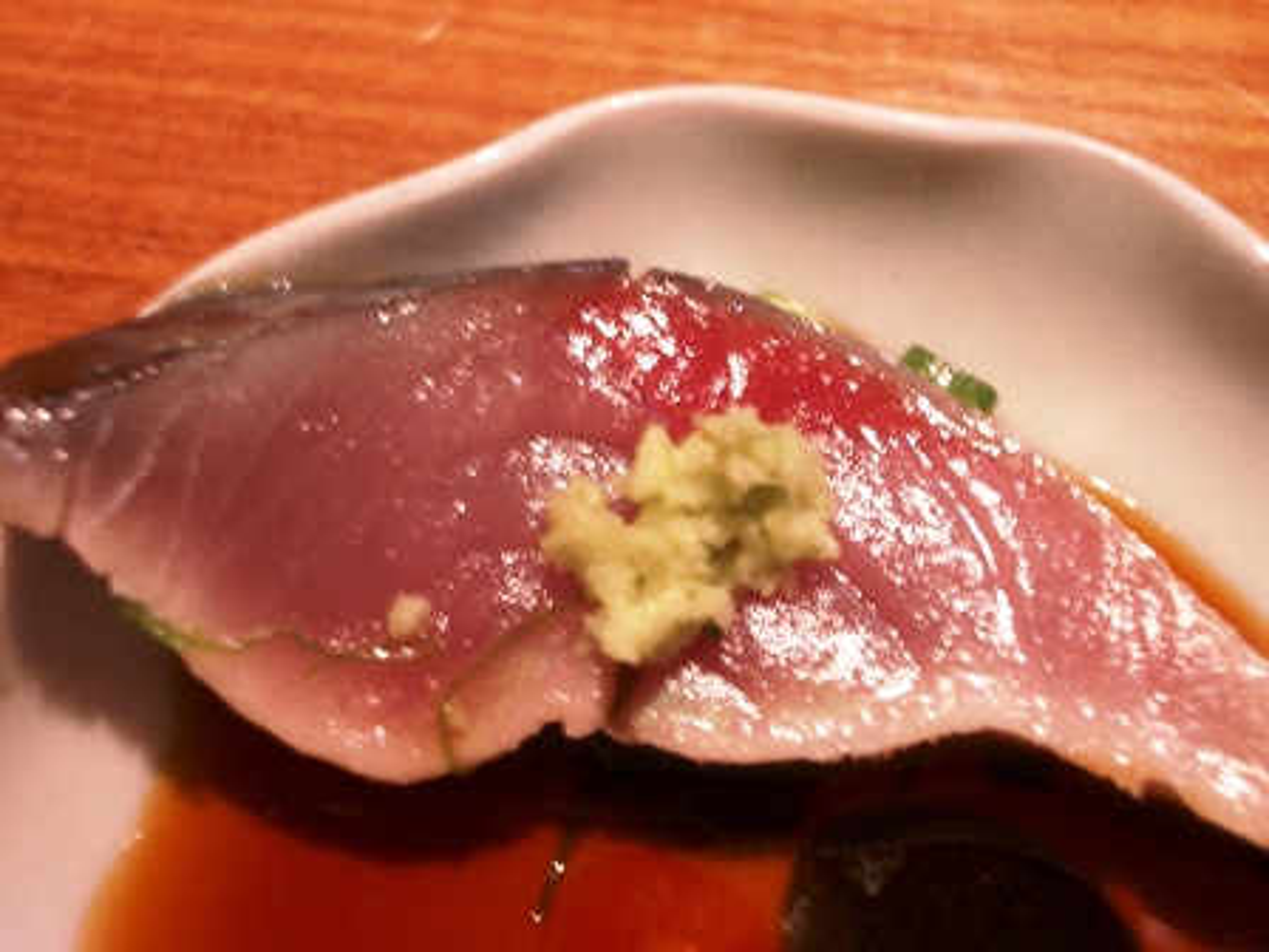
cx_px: 634
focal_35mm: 62
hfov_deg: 31.2
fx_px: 2273
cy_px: 476
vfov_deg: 23.7
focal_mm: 10.2
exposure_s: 1/8
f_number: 3.5
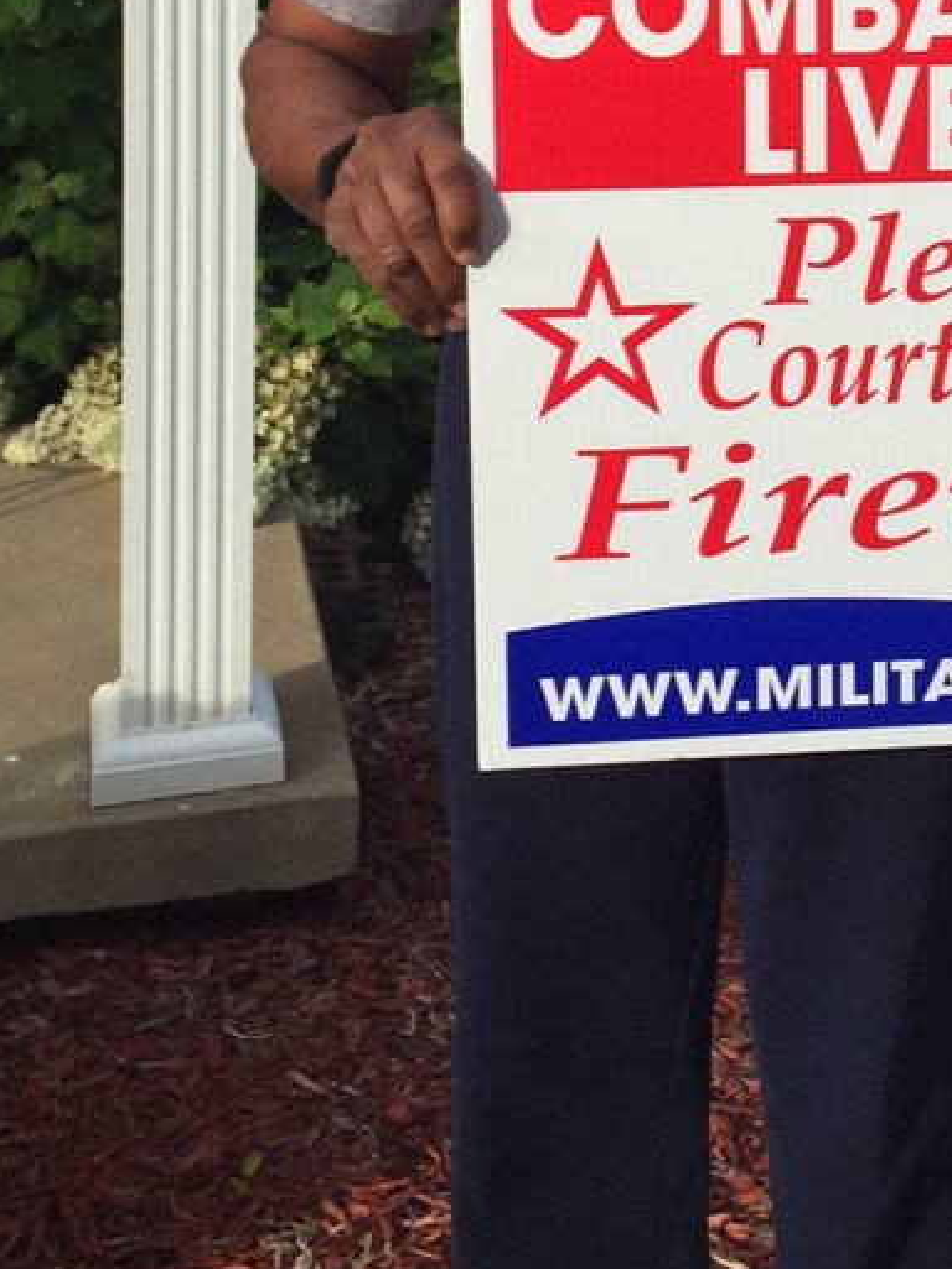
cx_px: 848
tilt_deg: -5.2
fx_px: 2127
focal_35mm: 58
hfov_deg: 24.5
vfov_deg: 31.0
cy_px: 27
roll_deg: -2.3
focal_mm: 4.15
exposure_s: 1/1582
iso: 32
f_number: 2.2
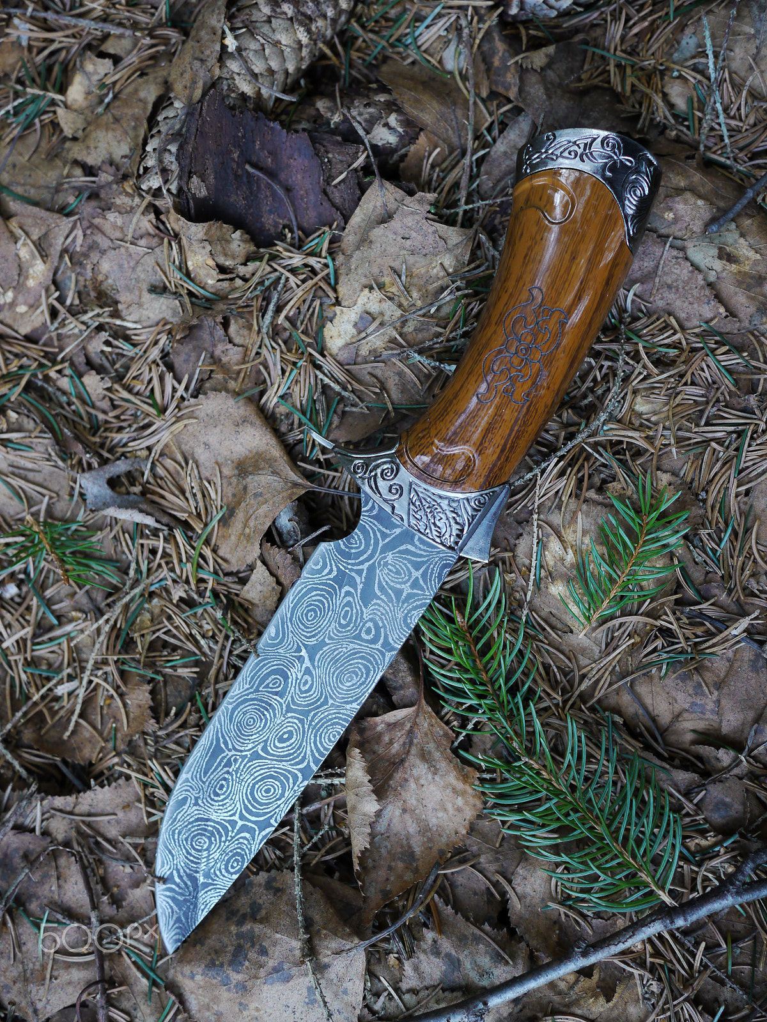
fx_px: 1182
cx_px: 384
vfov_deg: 46.8
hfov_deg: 36.0
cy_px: 511
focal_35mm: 40
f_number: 2.8
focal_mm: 20
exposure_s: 1/60
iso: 500
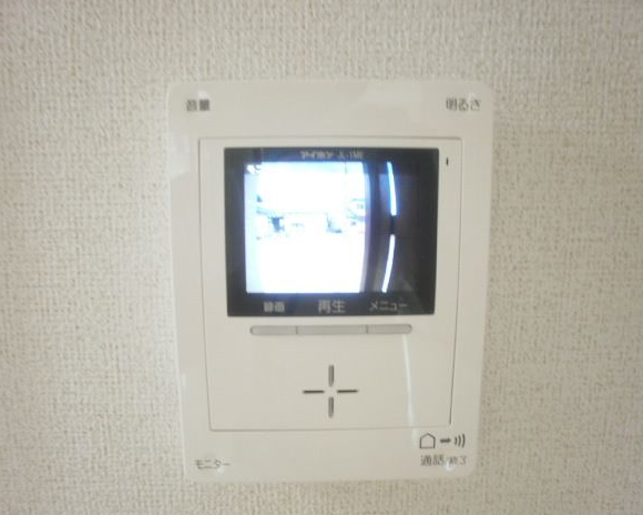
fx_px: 533
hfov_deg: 62.2
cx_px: 314
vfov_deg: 51.5
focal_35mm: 28
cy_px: 262
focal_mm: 4.65
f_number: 2.6
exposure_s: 1/20
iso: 400
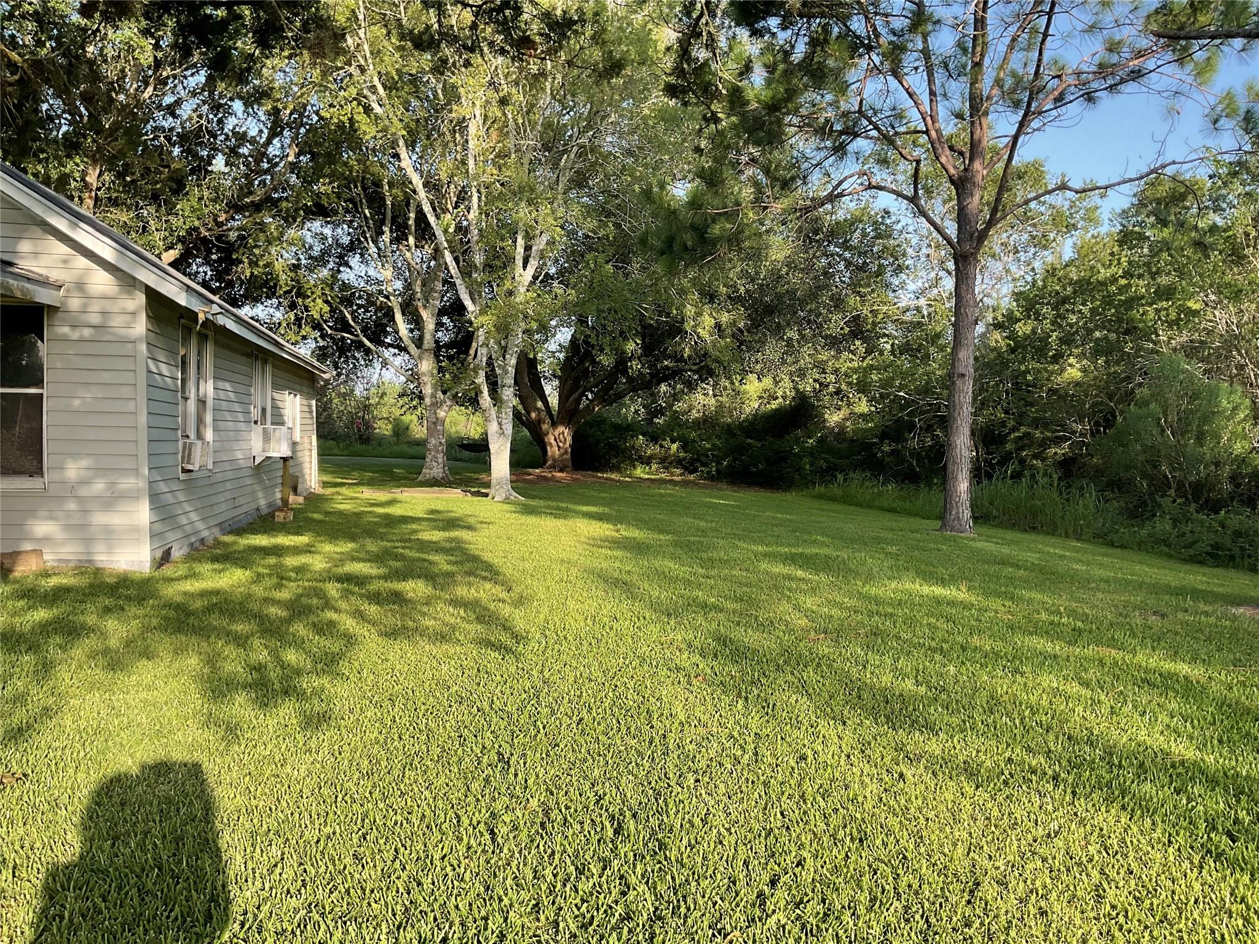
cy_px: 472
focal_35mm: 29
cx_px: 630
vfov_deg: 48.2
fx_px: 1055
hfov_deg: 61.7
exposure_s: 1/346
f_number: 1.8
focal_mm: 3
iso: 16
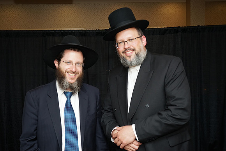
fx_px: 301
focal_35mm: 48
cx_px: 113
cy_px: 76
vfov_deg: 28.1
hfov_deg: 41.1
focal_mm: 48
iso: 640
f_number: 5.6
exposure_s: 1/125
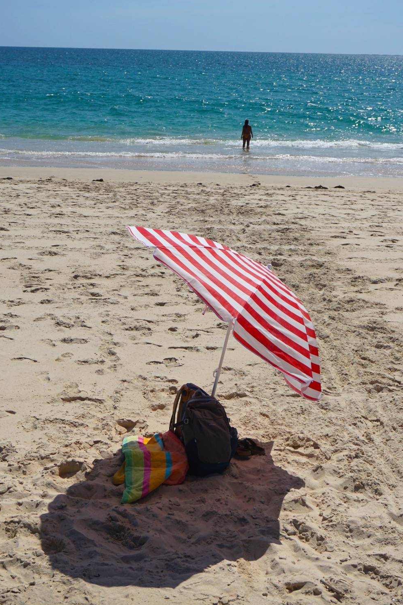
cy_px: 276
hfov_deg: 29.5
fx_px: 766
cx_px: 217
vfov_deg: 43.0
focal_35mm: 46
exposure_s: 1/1600
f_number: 7.1
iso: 160
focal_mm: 25
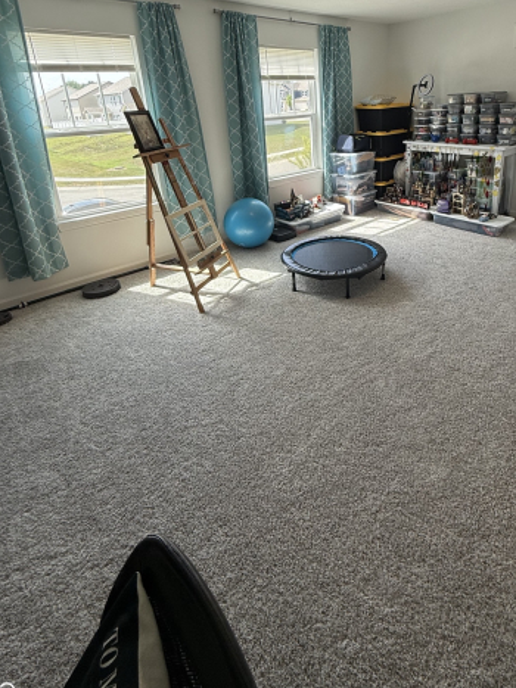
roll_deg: +2.1
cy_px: 229
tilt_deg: -15.8
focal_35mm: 20
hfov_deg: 64.8
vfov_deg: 79.1
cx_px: 327
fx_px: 398
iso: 64
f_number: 2.2
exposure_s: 1/149
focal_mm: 2.22
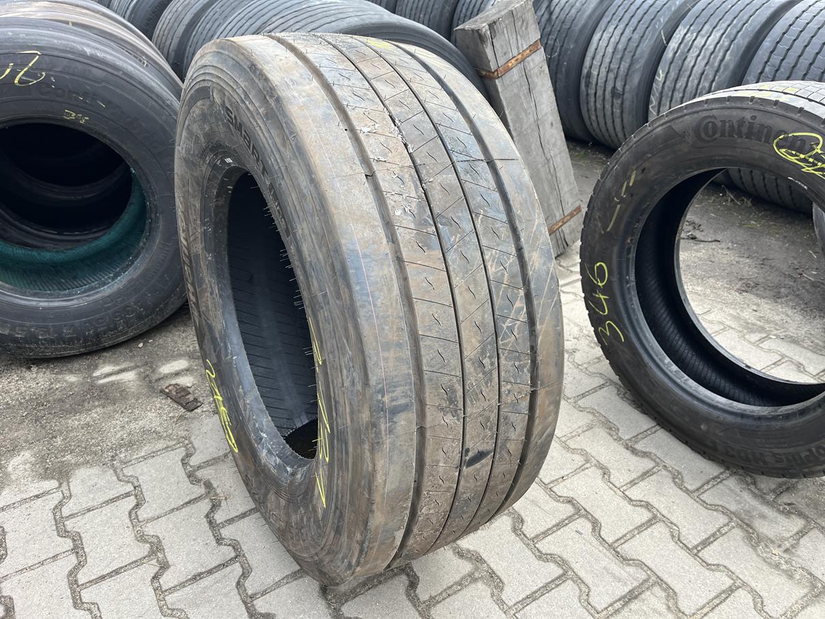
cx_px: 412
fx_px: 620
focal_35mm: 26
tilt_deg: -29.3
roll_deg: +1.0
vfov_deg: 53.1
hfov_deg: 67.3
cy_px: 310
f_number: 1.6
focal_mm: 5.1
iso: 40
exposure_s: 1/231
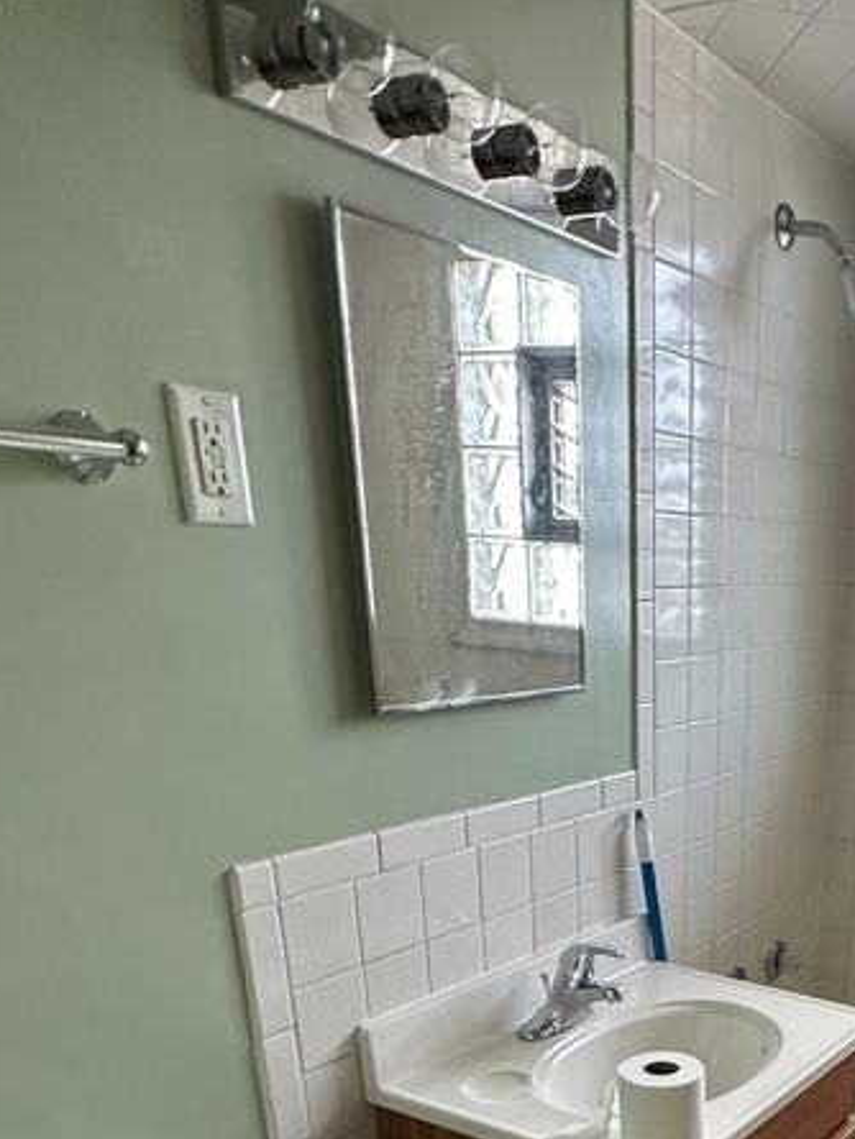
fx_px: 1119
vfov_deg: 47.7
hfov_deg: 38.5
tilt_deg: -26.3
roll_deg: -4.5
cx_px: 791
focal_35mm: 34
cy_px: 1049
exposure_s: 1/120
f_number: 2.2
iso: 200
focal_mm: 2.22
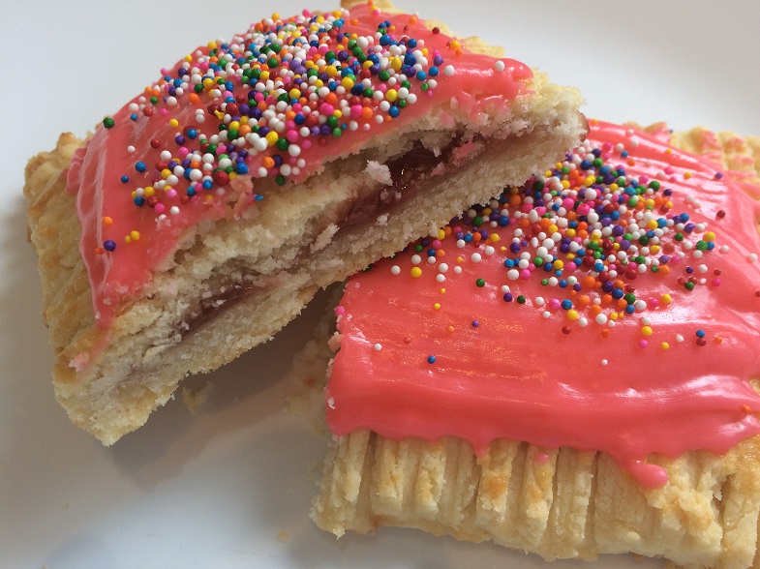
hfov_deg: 61.7
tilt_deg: -53.8
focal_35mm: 29
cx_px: 380
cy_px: 284
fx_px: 636
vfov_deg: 48.2
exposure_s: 1/60
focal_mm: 4.15
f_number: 2.2
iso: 50
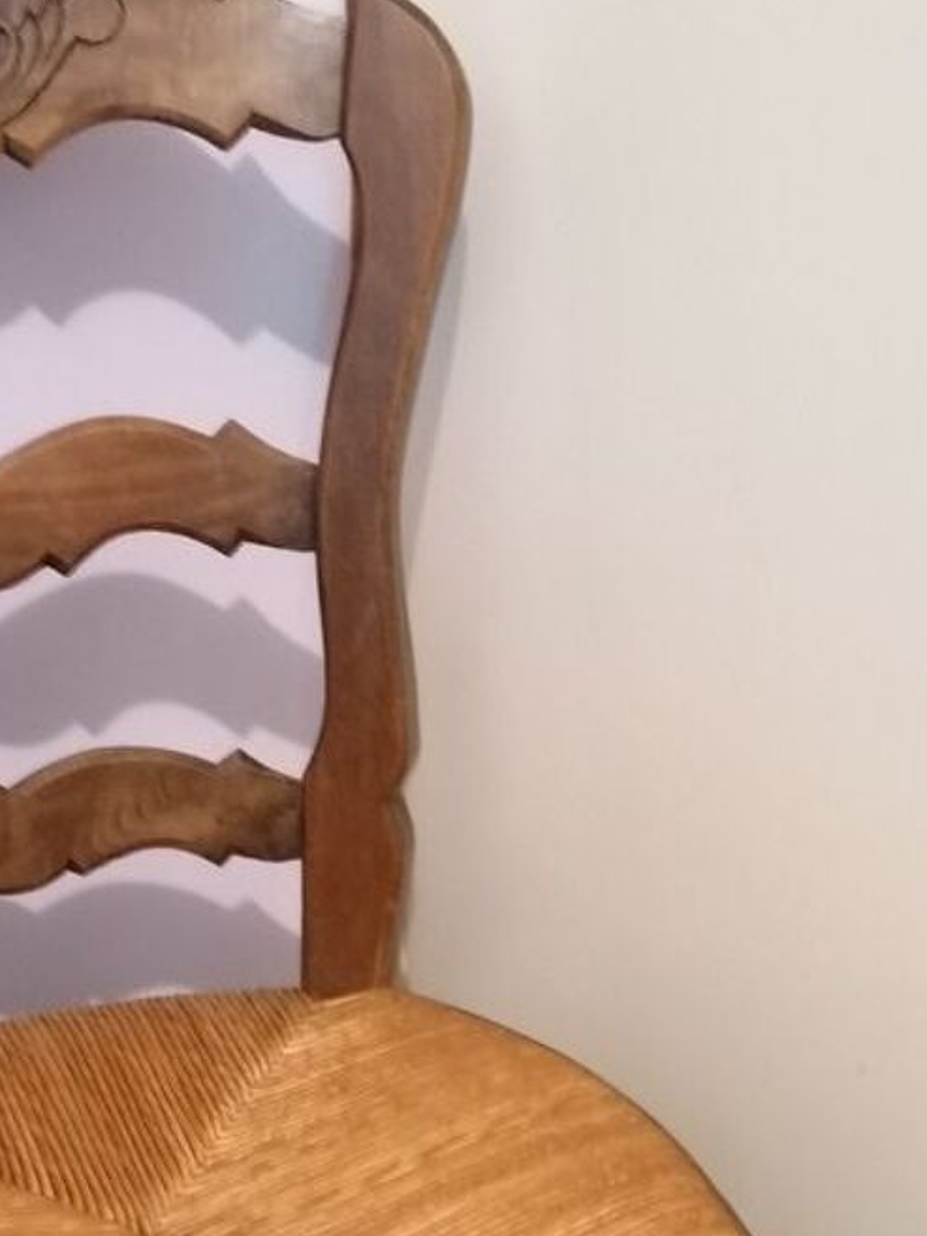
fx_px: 2392
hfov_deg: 21.7
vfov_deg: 27.6
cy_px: 1169
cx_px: 231
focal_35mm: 67
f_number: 1.8
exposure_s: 1/16.7
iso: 1250
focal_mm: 4.75
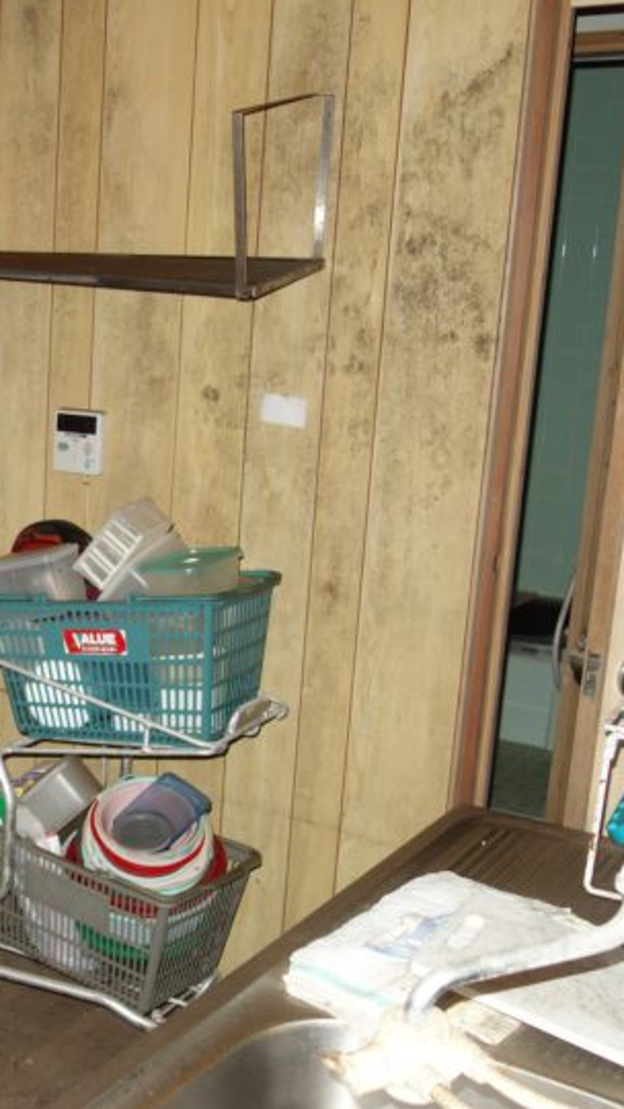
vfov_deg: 41.3
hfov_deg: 22.5
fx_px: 1470
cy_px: 607
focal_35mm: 50
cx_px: -70
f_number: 1.8
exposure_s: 1/30
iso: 200
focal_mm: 10.4
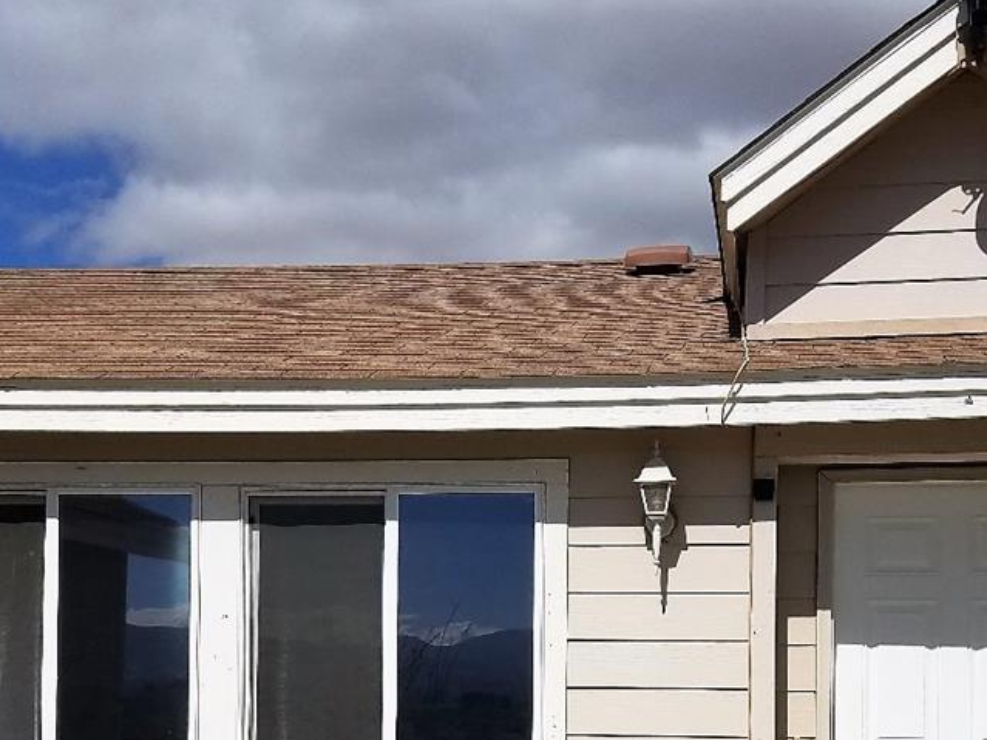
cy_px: 593
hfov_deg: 31.7
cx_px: 553
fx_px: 1739
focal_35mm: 61
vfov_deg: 23.7
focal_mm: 4.2
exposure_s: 1/8832
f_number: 1.7
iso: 50
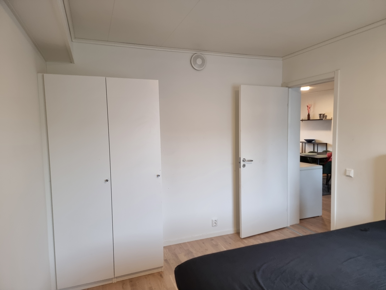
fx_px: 268
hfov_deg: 71.6
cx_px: 193
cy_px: 145
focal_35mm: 24
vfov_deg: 56.8
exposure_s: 1/100
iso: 320
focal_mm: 6.7
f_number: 1.8
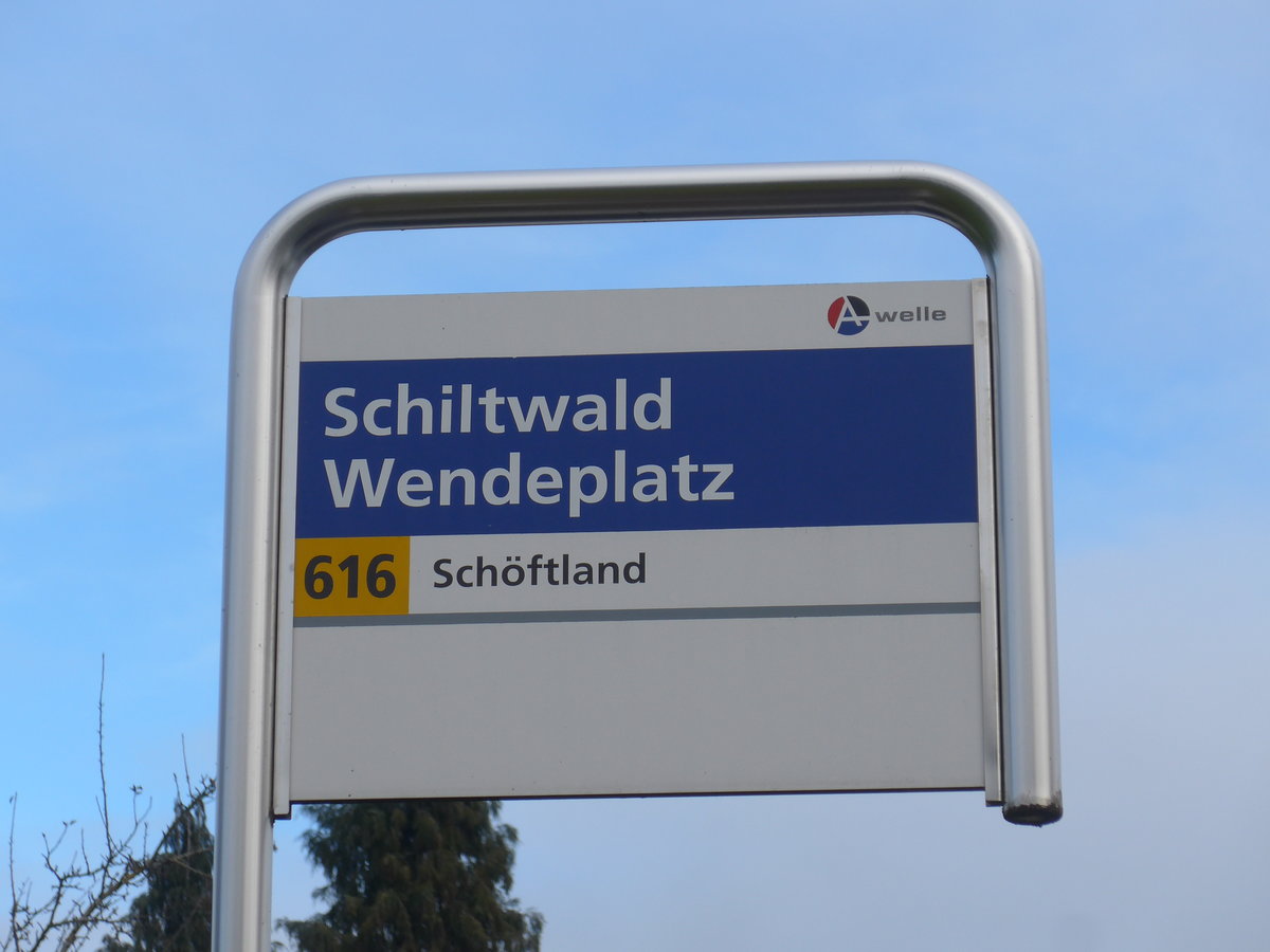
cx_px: 635
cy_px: 476
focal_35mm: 140
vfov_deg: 10.6
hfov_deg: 14.1
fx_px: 5136
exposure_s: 1/160
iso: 80
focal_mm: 27.3
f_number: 5.4
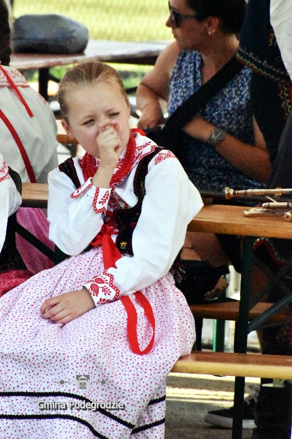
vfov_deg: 4.6
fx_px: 5477
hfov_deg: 3.1
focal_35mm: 450
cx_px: 146
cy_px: 220
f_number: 14
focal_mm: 300
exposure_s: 1/4000
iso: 25600
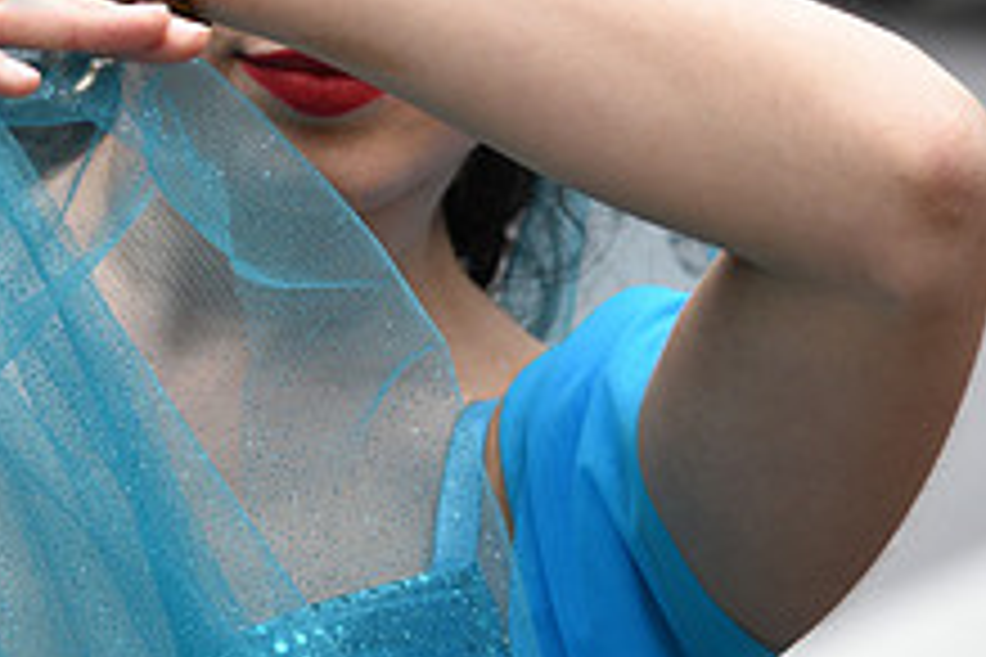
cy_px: -182
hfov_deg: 6.5
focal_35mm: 318
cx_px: 99
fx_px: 8709
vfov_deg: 4.3
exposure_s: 1/500
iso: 400
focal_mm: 120
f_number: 4
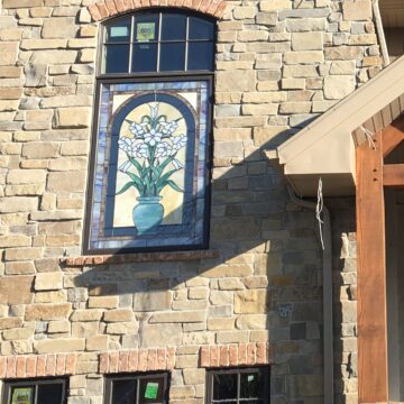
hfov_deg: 22.1
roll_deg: +1.3
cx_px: 466
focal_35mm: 73
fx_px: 964
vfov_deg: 23.5
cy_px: 105
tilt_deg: +16.7
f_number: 2.2
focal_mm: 4.15
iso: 25
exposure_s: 1/769
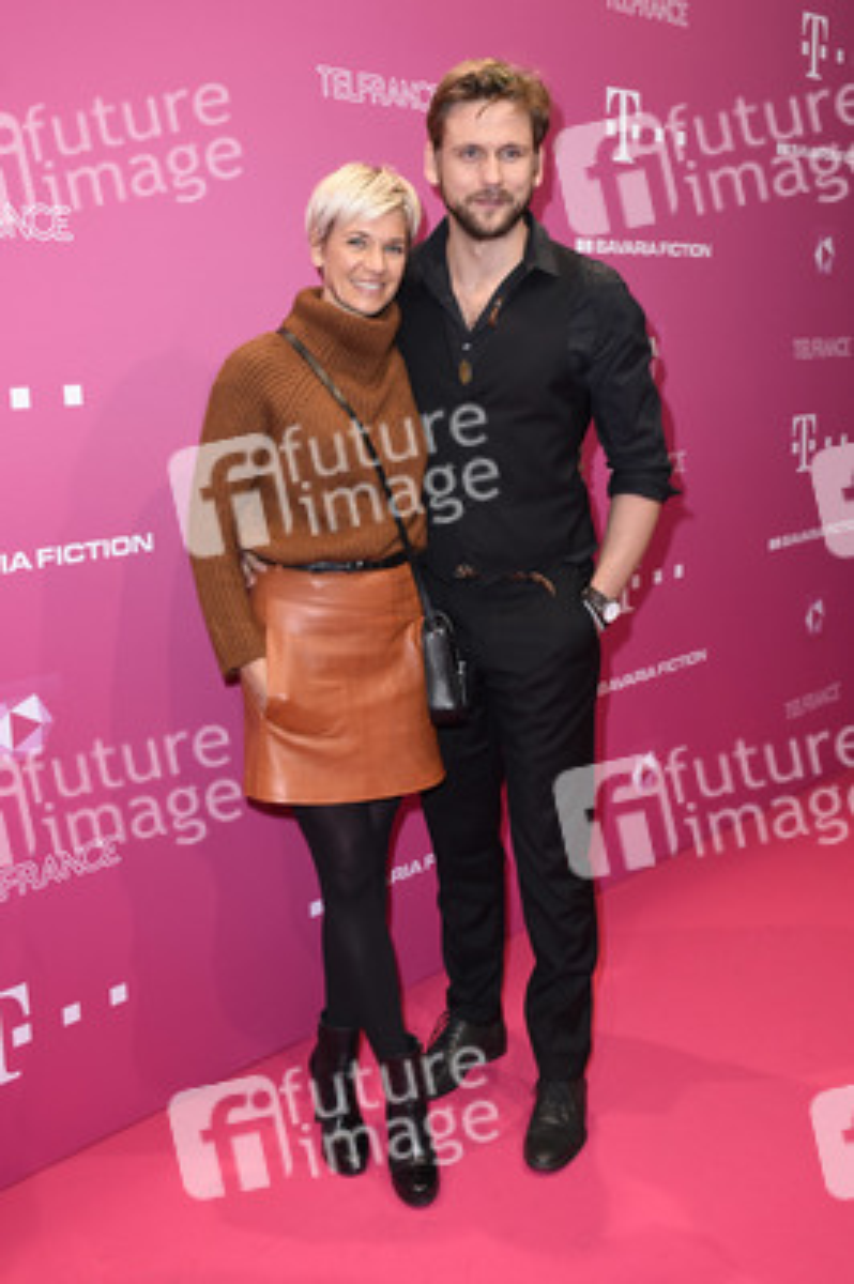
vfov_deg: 53.2
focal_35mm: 36
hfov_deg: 36.8
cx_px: 427
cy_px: 642
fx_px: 1283
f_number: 6.3
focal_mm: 24
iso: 500
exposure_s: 1/160
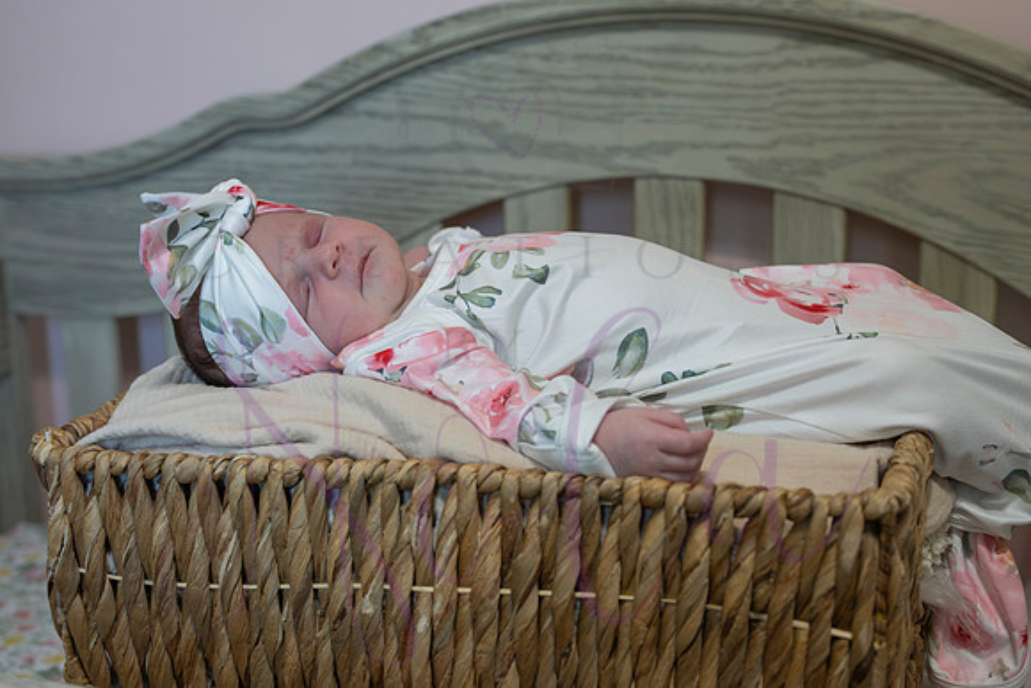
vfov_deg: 27.0
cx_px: 503
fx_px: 1434
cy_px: 336
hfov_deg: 39.5
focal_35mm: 50
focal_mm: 48
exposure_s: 1/320
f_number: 4.5
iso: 3200
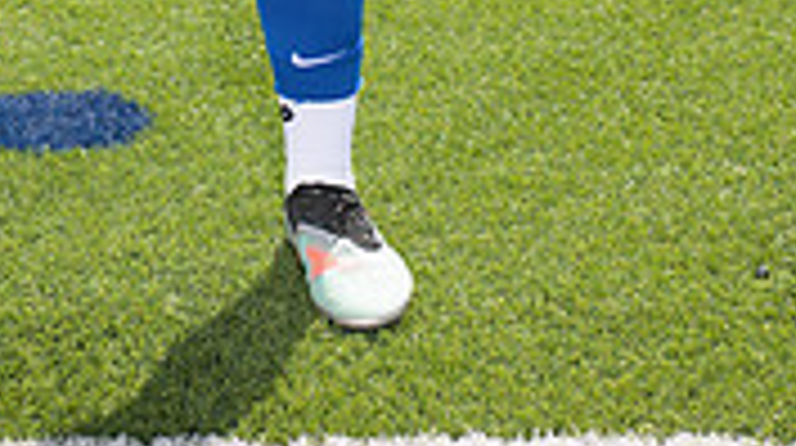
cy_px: -536
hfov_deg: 18.9
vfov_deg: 9.8
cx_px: 153
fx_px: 2361
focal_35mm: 112
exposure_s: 1/400
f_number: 7.1
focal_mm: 42
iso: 125
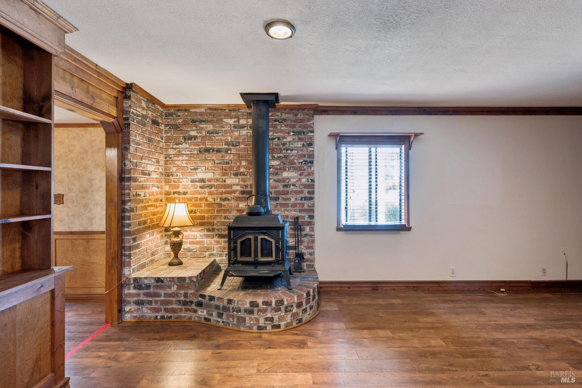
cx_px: 291
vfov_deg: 68.9
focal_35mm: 18
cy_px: 194
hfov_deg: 91.6
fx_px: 283
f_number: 9
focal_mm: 17.5
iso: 250
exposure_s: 1/2
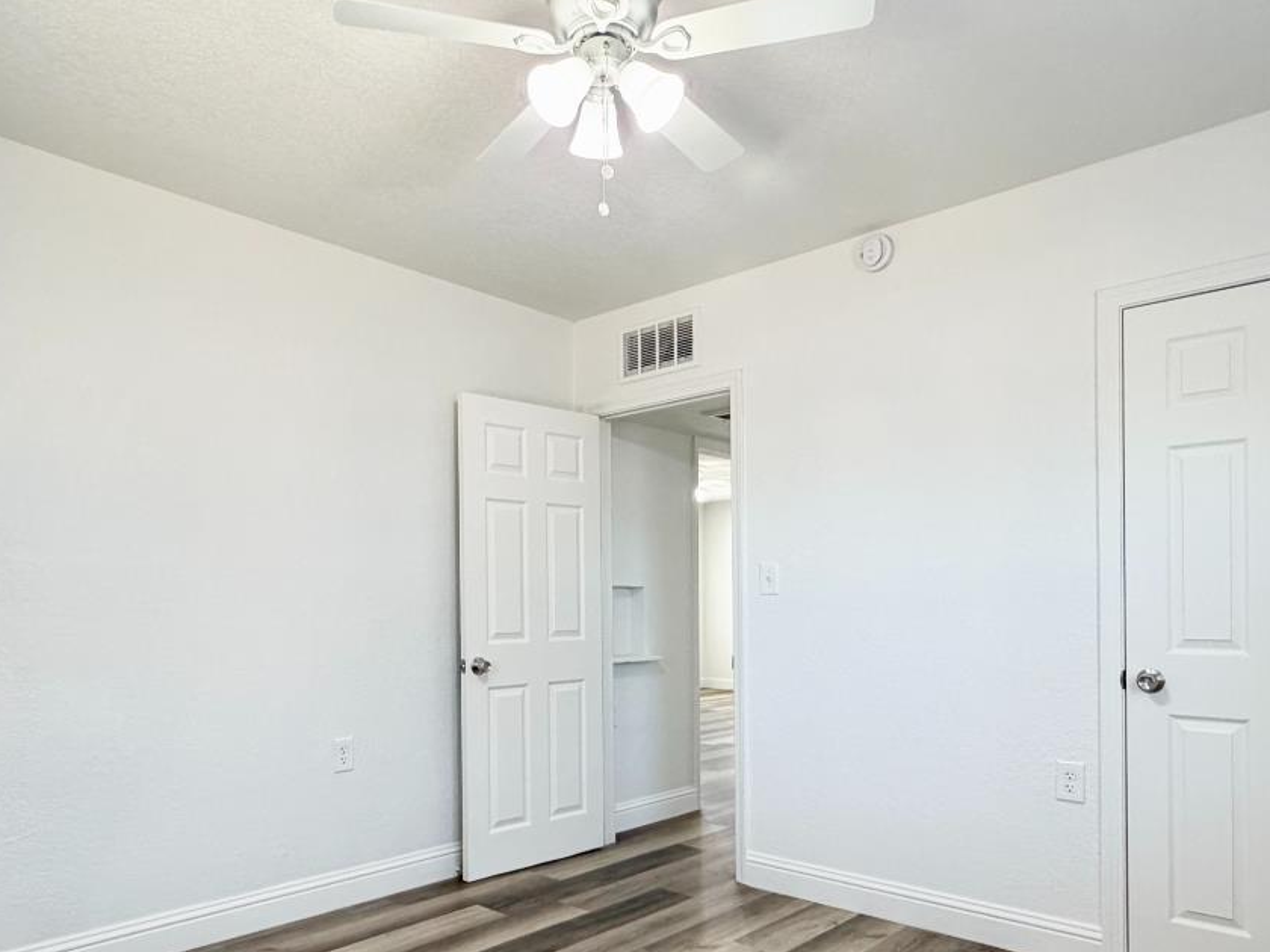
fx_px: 917
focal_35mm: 25
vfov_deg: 54.3
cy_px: 596
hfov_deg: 69.3
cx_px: 594
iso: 200
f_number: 2.2
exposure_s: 1/120
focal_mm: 2.22
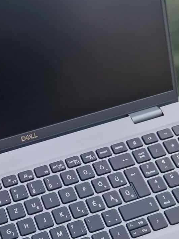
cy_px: 154
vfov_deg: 29.3
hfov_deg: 22.0
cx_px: 38
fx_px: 455
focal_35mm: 66
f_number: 1.8
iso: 50
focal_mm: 5.4
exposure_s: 1/1164
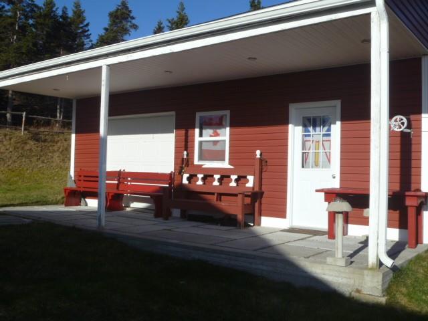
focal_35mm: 35
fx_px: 433
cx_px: 214
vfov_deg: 40.7
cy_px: 160
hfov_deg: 52.6
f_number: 5.6
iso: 80
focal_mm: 6.3
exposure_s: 1/320
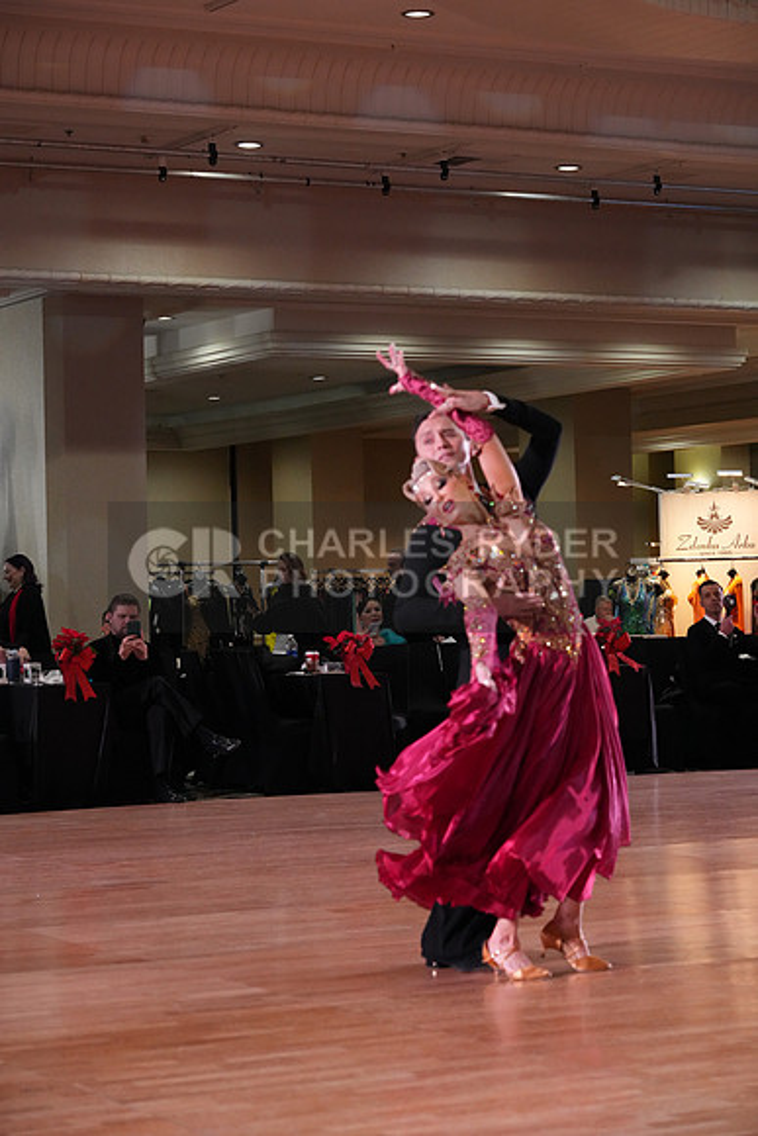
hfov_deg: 16.5
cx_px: 379
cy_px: 568
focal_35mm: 83
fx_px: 2620
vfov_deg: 24.5
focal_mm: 83
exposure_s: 1/320
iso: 5000
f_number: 5.6
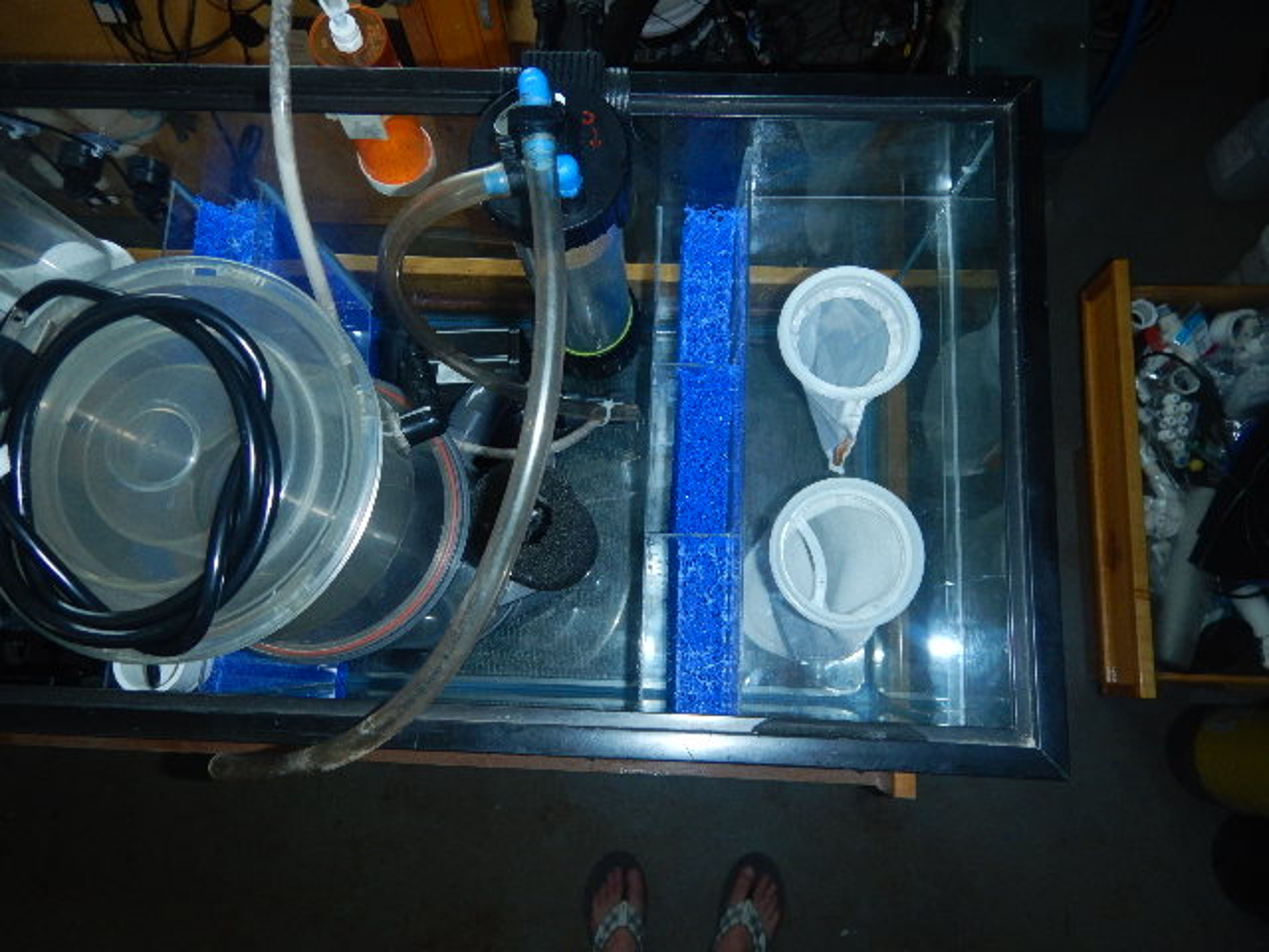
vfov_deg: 56.8
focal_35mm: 24
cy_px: 476
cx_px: 634
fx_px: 880
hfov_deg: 71.6
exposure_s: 1/30
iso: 200
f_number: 2.8
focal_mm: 4.3
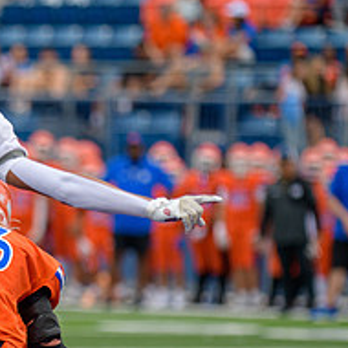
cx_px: -178
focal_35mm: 505
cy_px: 320
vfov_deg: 3.5
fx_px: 5744
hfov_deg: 3.5
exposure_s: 1/800
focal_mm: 195
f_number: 2.8
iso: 180
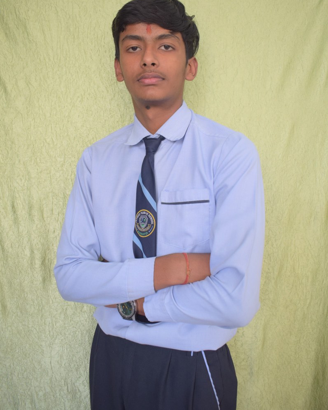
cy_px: 184
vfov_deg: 52.7
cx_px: 165
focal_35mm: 34
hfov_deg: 43.4
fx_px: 413
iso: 400
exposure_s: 1/80
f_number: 4.5
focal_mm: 20
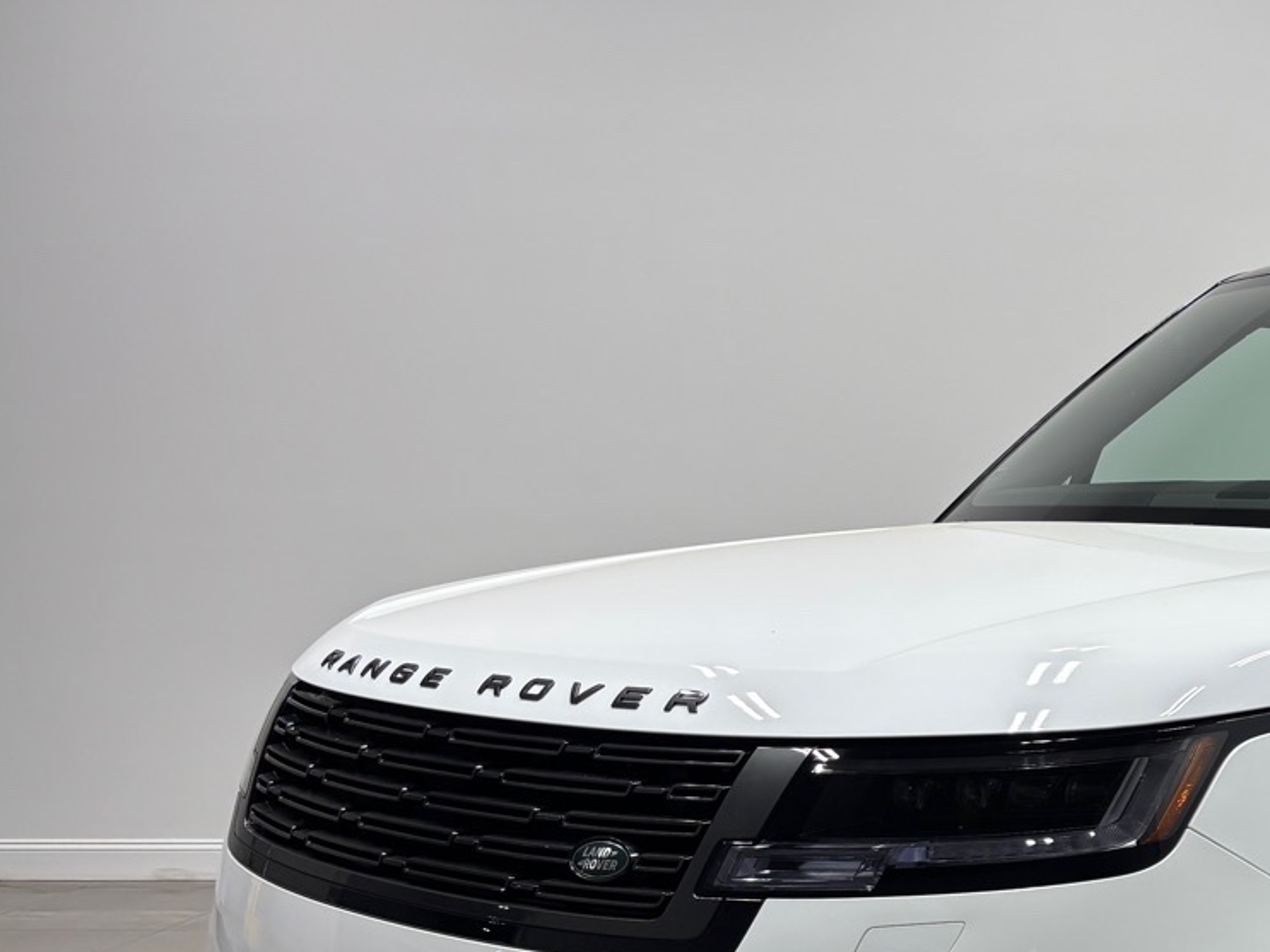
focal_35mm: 56
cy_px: 824
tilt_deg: -9.2
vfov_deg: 25.4
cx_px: 1359
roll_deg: -0.3
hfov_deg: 31.0
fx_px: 2054
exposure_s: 1/242
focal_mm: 5.96
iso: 40
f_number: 1.6
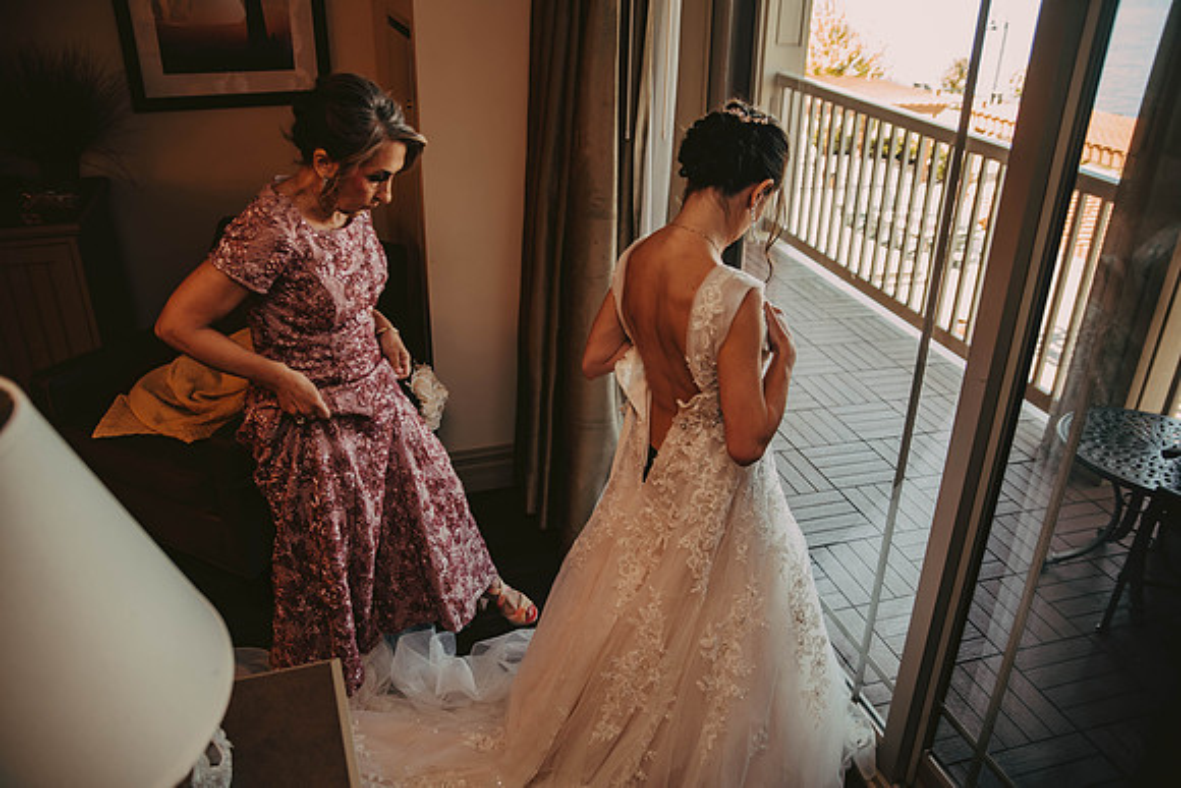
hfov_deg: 65.5
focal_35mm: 28
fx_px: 919
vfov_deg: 46.4
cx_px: 590
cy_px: 394
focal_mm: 28
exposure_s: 1/125
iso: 400
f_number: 2.8
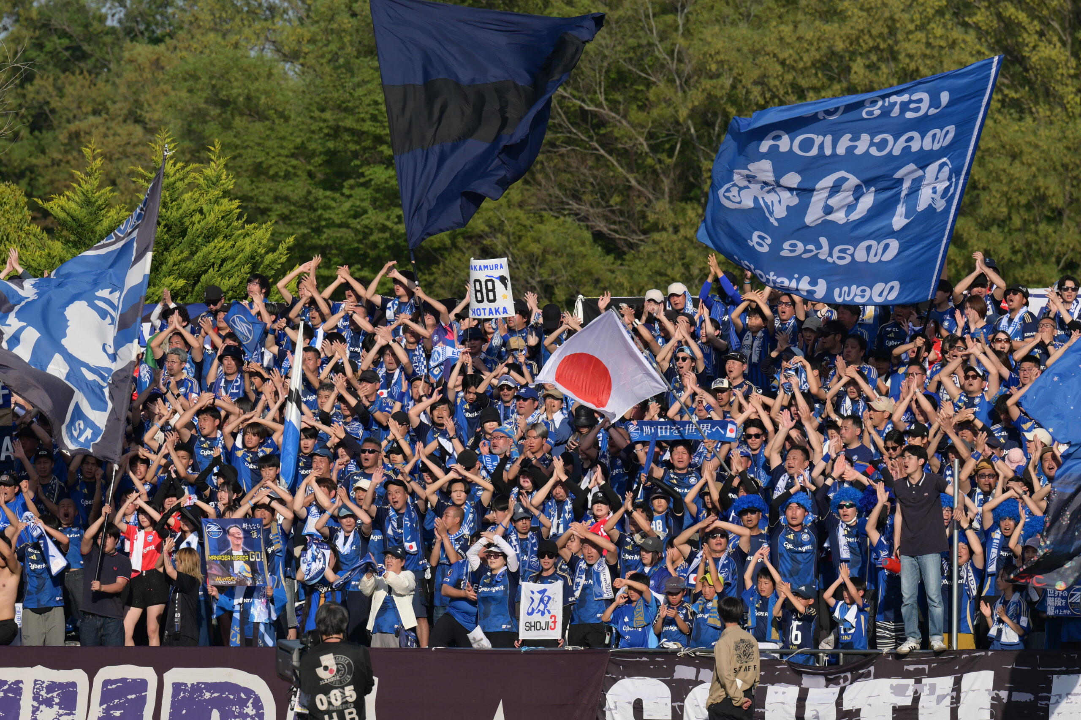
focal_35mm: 300
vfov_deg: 4.6
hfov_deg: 6.9
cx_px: 540
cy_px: 360
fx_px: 9005
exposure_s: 1/1000
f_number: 5.6
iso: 125
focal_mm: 200
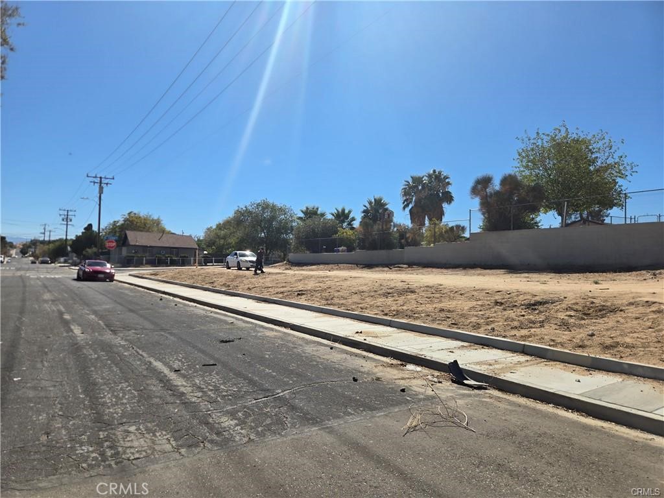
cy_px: 249
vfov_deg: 58.9
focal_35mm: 23
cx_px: 332
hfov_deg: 73.9
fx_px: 441
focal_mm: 5.4
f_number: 1.8
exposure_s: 1/2937
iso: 25
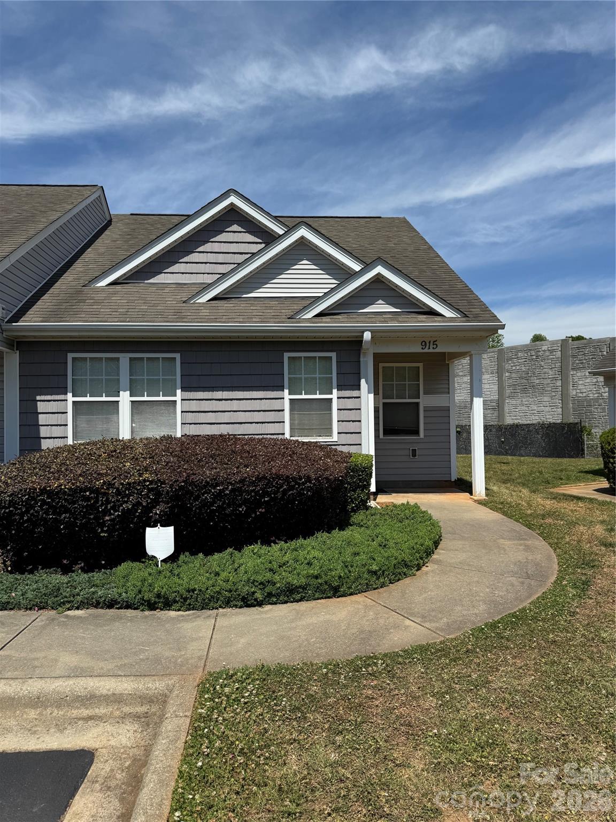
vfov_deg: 71.6
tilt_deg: +0.2
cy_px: 411
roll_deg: +0.8
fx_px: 569
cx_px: 308
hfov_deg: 56.8
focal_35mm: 24
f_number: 1.78
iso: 80
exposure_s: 1/5814
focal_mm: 6.76
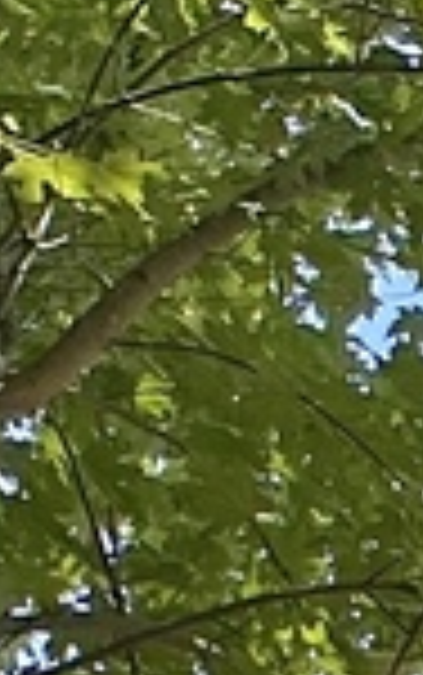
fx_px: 4492
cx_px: 3200
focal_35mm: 244
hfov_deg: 3.7
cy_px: 1881
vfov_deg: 7.7
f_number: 1.78
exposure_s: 1/1289
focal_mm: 6.86
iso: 80
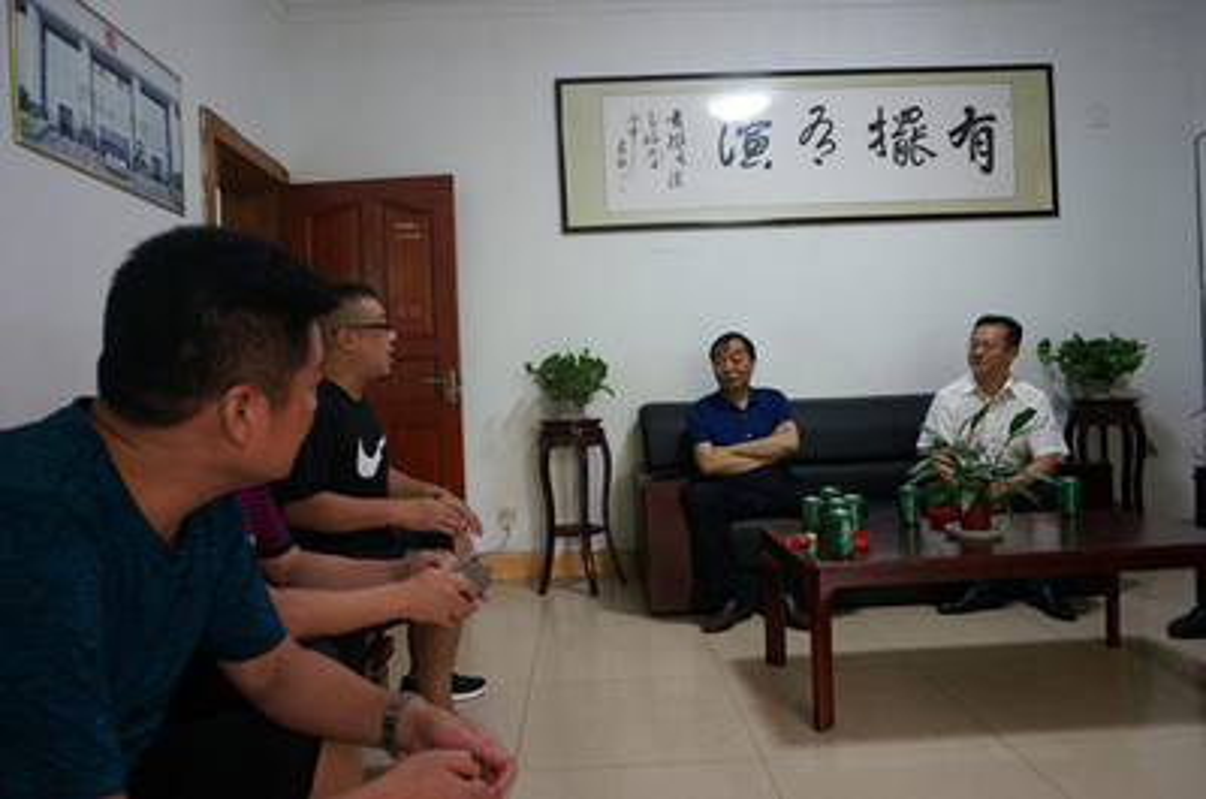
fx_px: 853
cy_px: 400
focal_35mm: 26
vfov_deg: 50.2
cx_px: 603
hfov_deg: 70.5
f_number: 4
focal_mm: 17
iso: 1250
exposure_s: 1/60
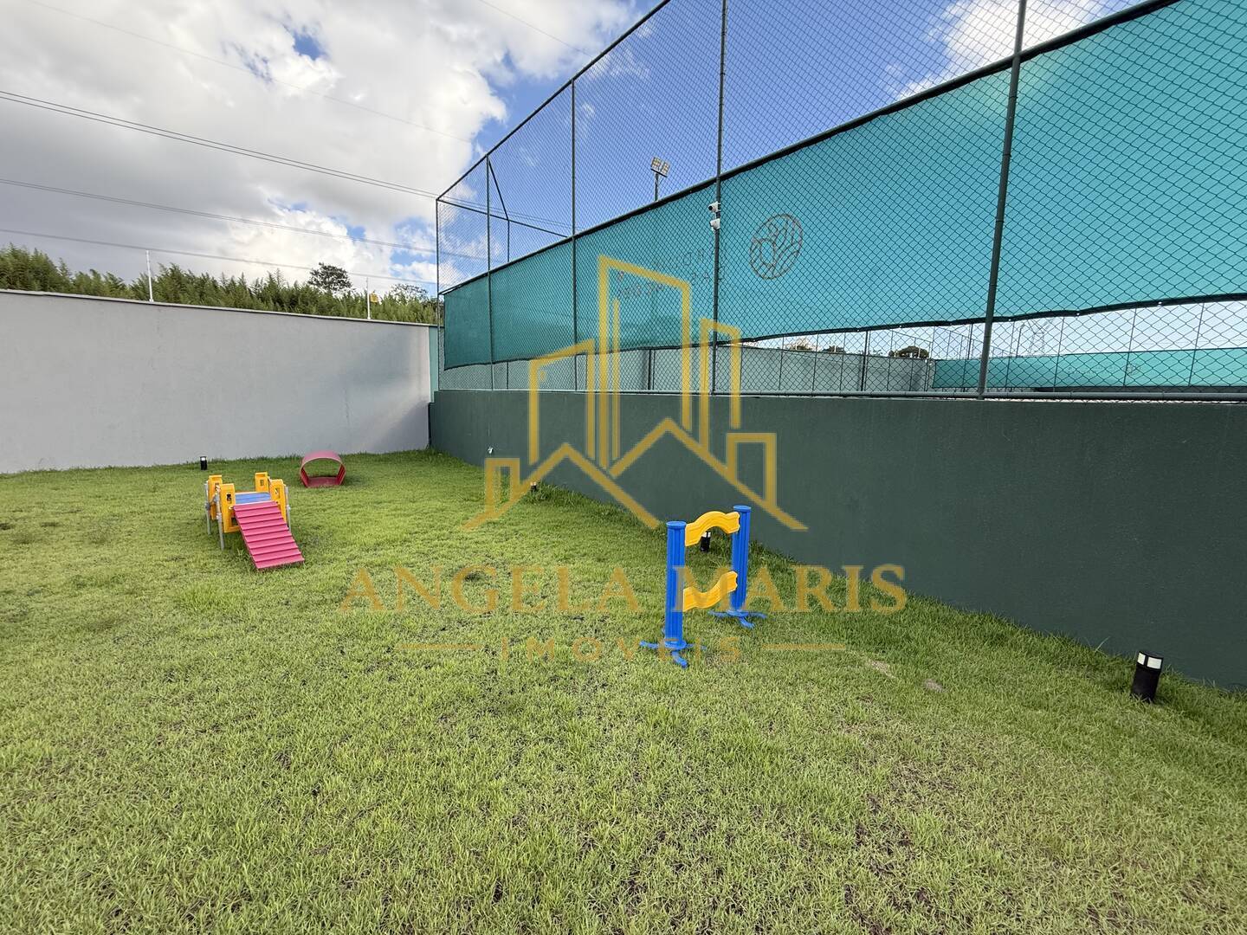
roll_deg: -2.0
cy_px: 468
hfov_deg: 102.1
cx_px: 624
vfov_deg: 85.7
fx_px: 504
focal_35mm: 14
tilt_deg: -6.3
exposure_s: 1/445
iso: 64
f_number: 2.2
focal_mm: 2.22
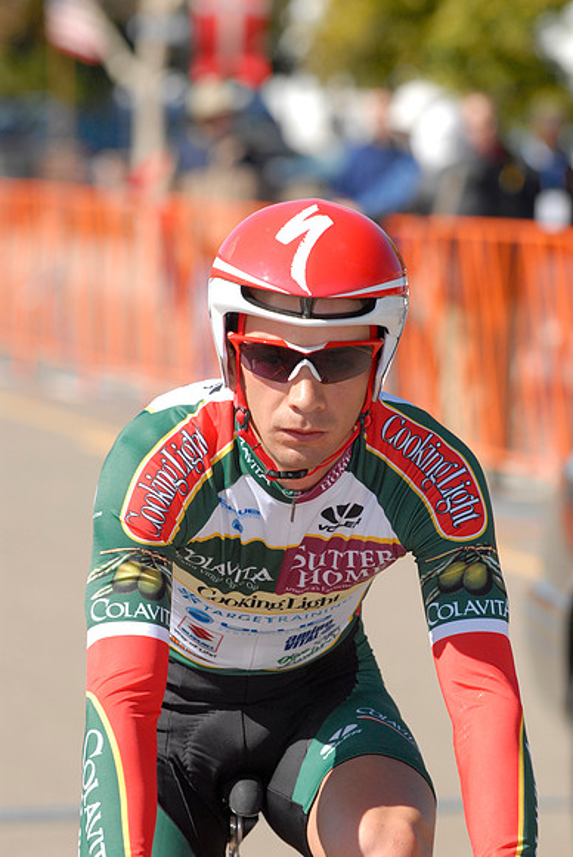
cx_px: 286
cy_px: 428
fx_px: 7145
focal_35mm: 300
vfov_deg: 6.9
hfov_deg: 4.6
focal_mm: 200
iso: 400
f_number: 5.6
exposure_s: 1/1000
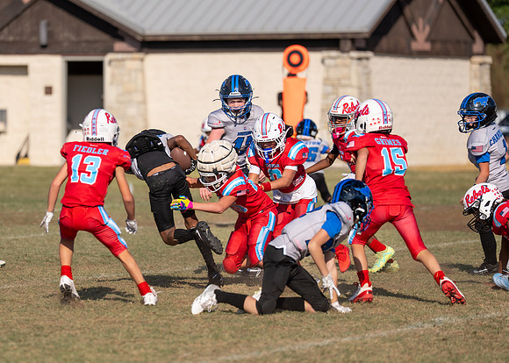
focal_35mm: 265
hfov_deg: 7.6
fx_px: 3833
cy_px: 198
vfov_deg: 5.4
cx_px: 179
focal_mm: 200
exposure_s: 1/3200
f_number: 3.2
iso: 100
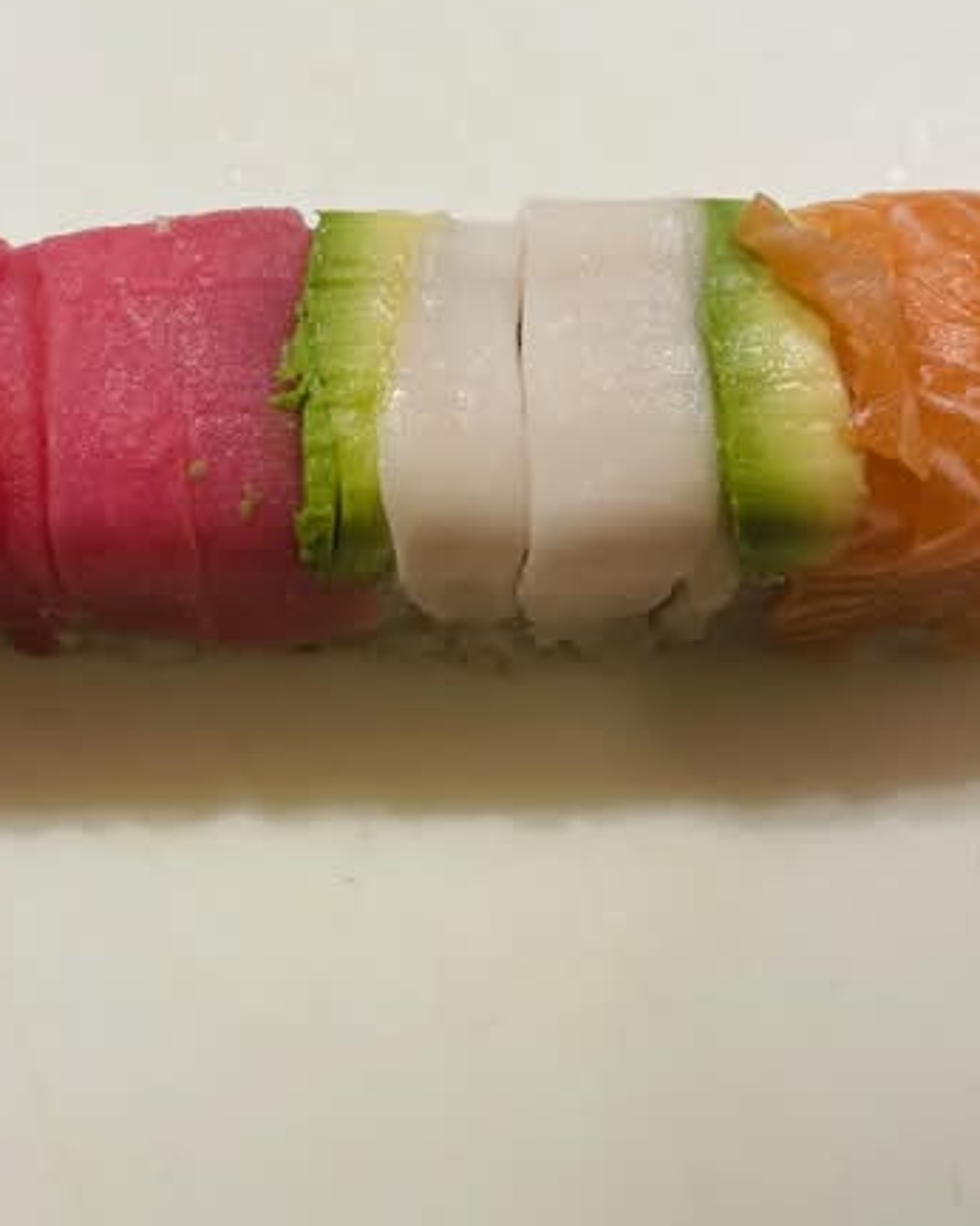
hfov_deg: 34.6
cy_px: 636
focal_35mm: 43
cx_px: 340
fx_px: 1560
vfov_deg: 42.9
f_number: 1.6
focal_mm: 5.1
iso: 125
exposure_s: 1/120
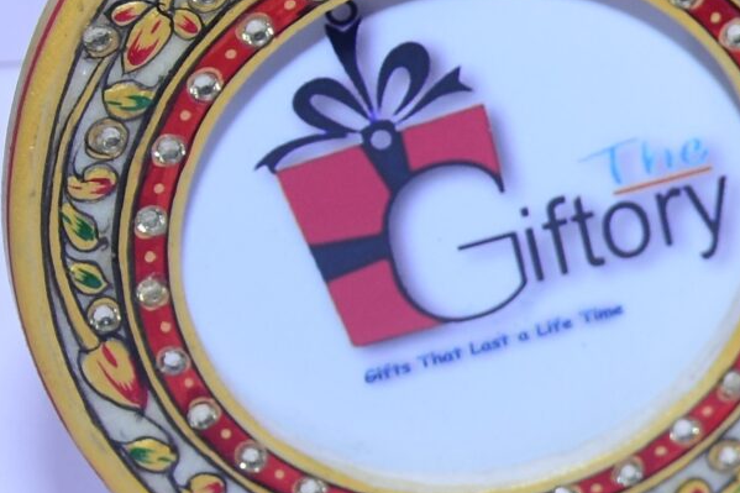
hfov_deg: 8.9
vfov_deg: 6.2
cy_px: 644
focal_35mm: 218
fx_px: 4480
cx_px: 1500
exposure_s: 1/125
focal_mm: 34
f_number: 5
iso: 250
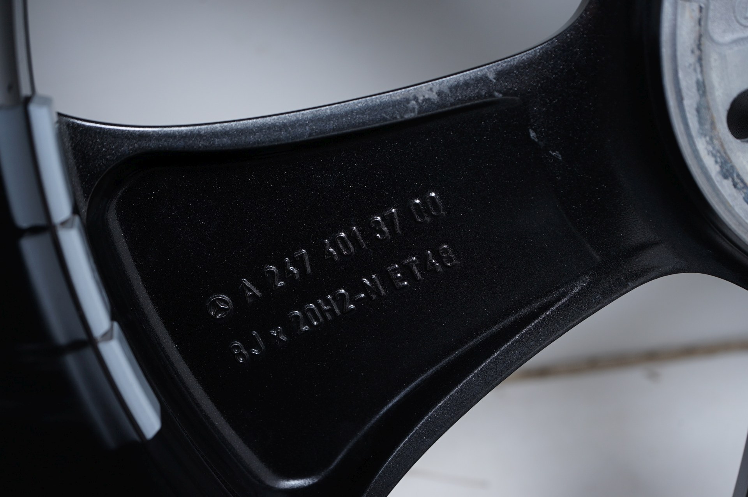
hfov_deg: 36.3
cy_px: 248
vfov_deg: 24.6
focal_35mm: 55
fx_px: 1142
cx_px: 374
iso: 250
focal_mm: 55
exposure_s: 1/125
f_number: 7.1
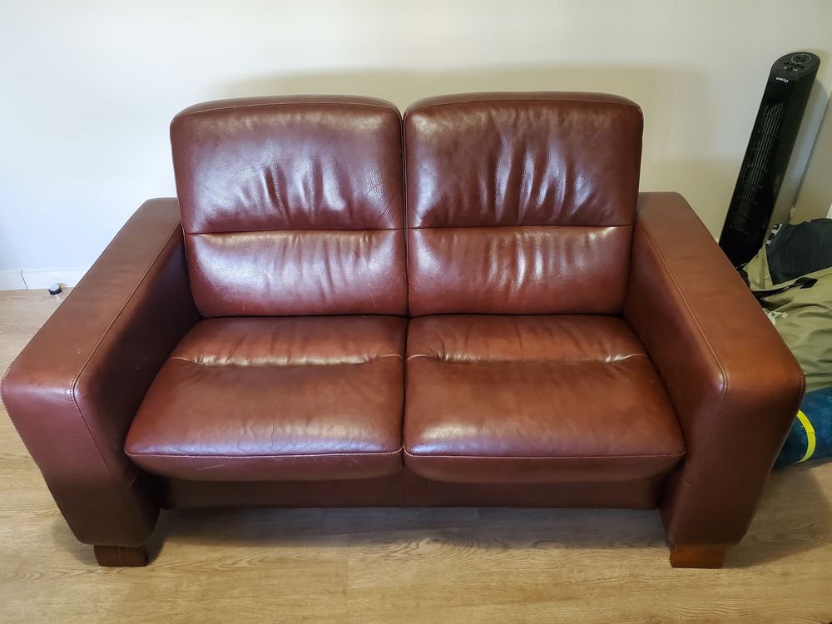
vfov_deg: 53.1
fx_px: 625
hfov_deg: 67.3
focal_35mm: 26
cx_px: 416
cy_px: 312
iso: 640
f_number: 1.5
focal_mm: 4.3
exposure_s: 1/25
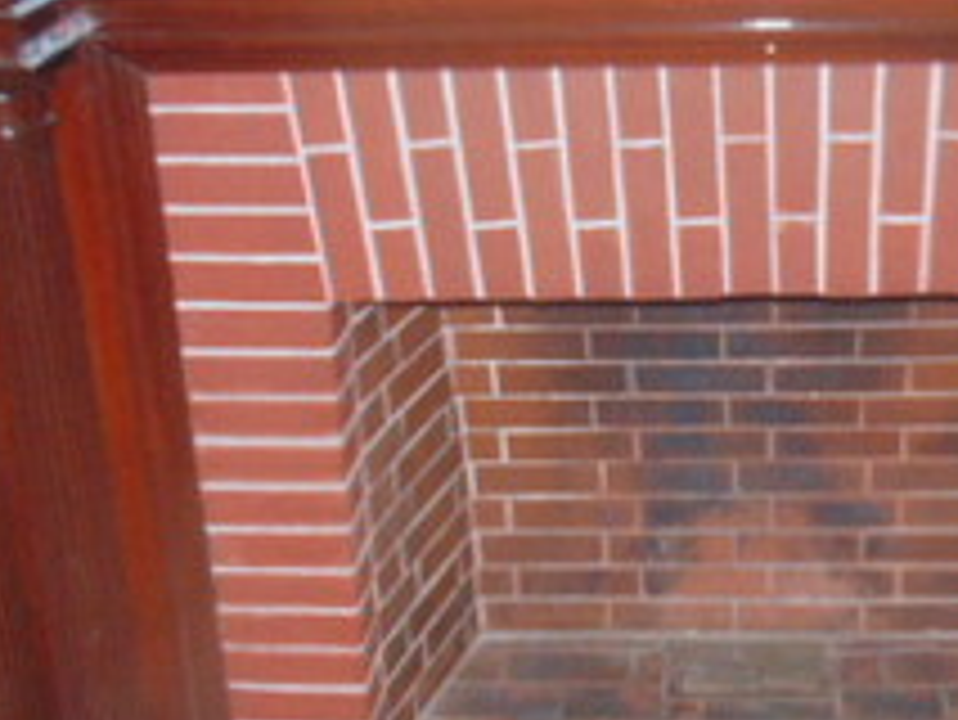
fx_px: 1772
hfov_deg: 30.0
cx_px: 663
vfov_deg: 22.9
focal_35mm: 64
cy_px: 326
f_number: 3
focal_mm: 4.5
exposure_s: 1/30
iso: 250
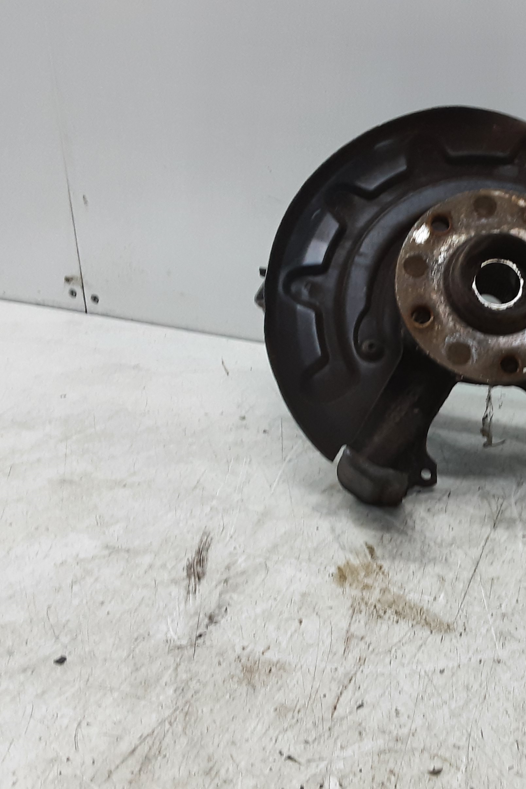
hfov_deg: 33.6
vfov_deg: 50.7
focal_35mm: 38
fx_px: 833
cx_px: 450
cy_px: 393
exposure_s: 1/50
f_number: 1.9
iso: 125
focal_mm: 2.91
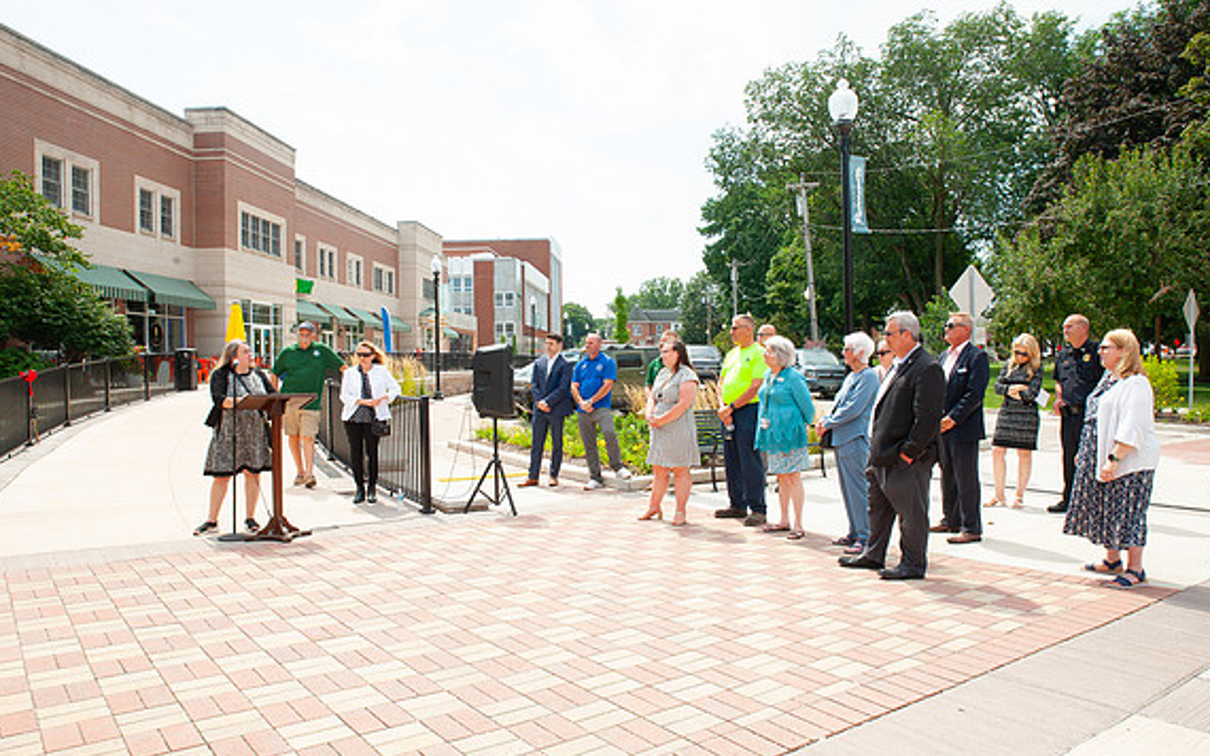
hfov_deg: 70.4
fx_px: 857
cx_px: 609
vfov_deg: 47.6
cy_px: 374
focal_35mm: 26
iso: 400
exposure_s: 1/200
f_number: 14
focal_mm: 24
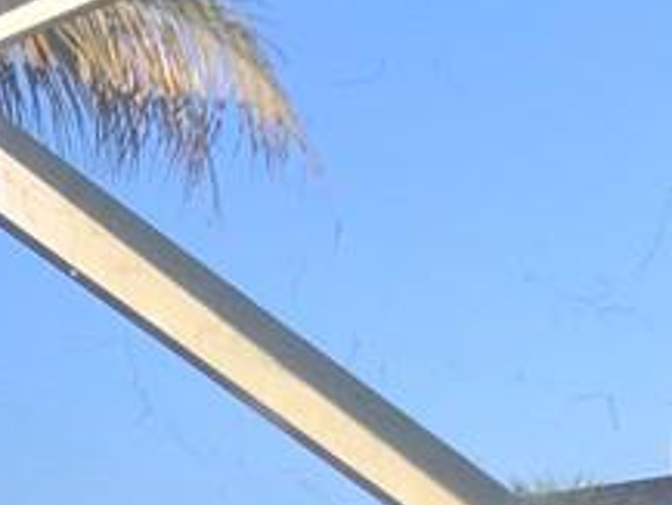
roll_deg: +0.2
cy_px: 976
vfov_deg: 10.4
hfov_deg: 12.8
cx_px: -734
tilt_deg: -3.7
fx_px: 2564
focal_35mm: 132
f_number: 1.8
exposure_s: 1/759
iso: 20
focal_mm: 3.99
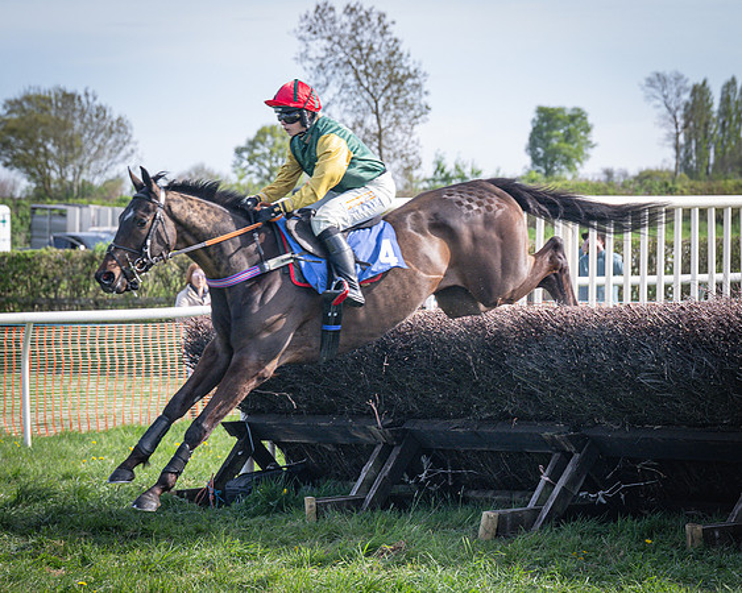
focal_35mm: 170
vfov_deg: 9.1
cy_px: 320
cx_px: 498
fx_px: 3721
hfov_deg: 11.4
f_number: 4
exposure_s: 1/1600
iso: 400
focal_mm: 78
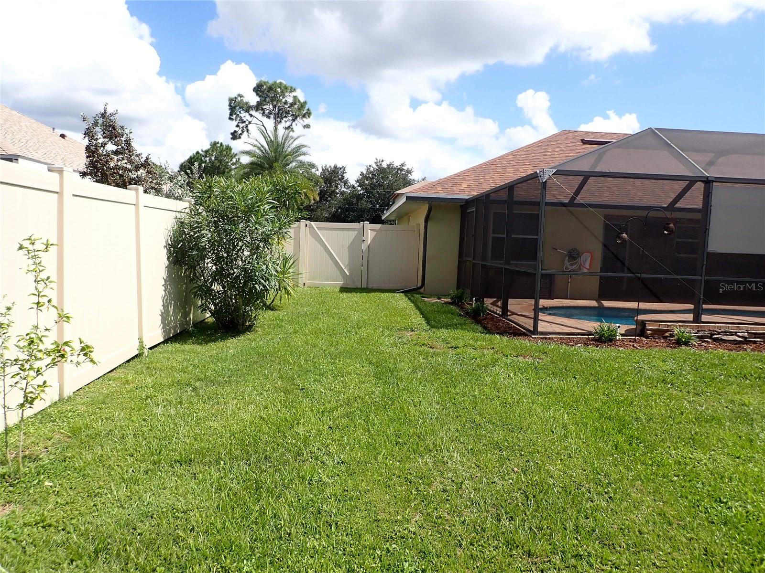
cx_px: 382
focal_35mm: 25
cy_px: 286
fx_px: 552
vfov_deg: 54.9
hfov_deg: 69.4
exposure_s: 1/160
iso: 100
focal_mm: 4.5
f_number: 8
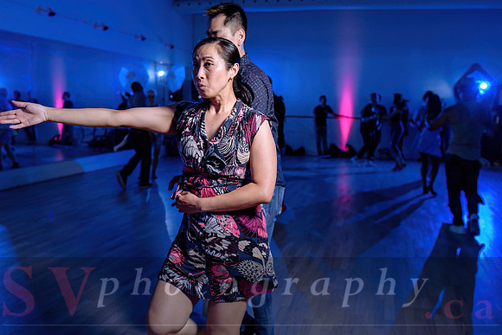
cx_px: 283
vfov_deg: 36.7
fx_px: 504
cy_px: 146
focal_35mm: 36
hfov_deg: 52.8
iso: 1000
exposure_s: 1/160
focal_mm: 32
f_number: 3.5
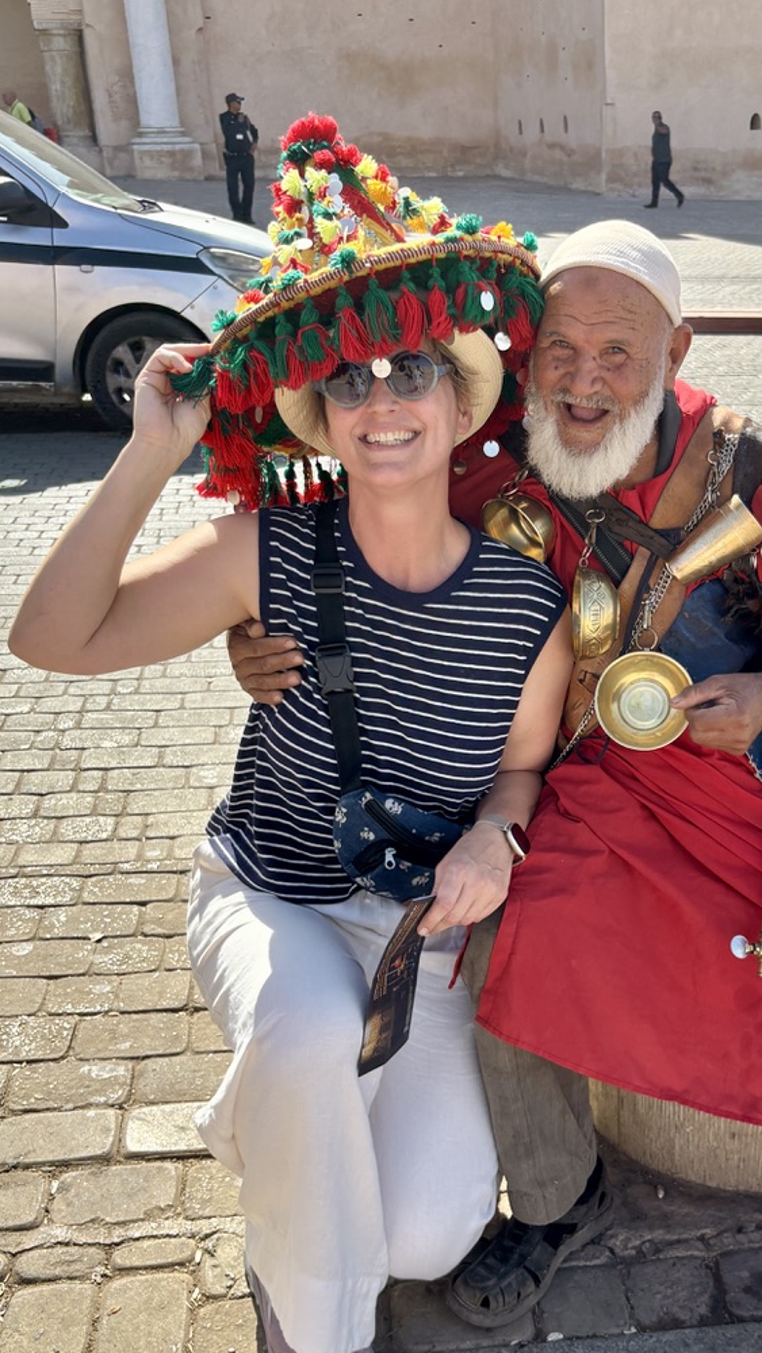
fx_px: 1041
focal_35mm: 29
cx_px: 491
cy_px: 670
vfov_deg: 66.1
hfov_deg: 39.8
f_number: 1.6
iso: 50
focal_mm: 5.96
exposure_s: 1/1590
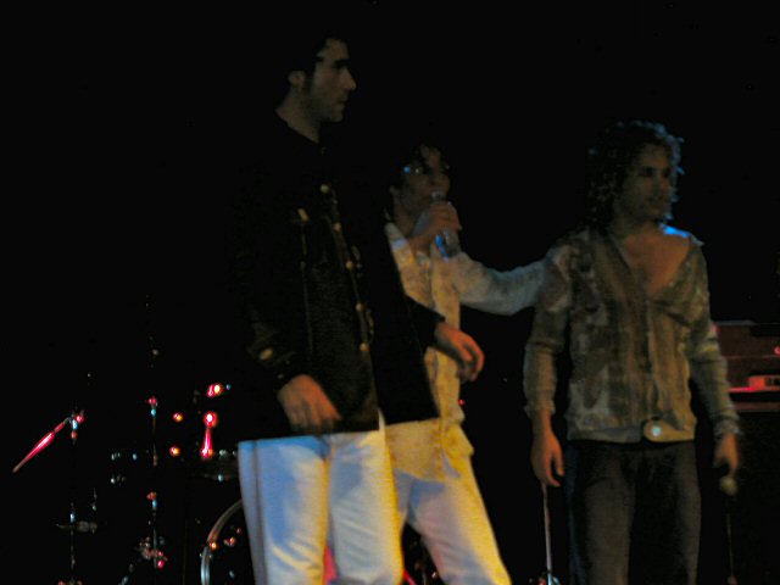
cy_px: 292
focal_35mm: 98
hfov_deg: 20.0
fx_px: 2208
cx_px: 390
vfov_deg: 15.1
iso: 200
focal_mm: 14.9
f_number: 4.6
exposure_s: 1/59.9
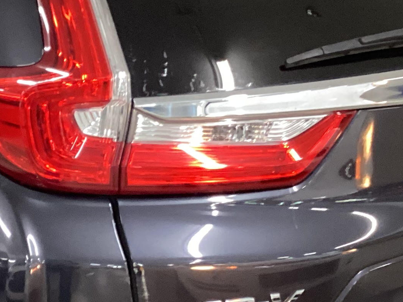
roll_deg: -0.1
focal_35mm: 96
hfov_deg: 20.2
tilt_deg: -18.2
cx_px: 71
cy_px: 201
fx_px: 1118
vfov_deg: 15.4
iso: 400
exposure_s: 1/30
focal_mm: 3.3
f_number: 2.4
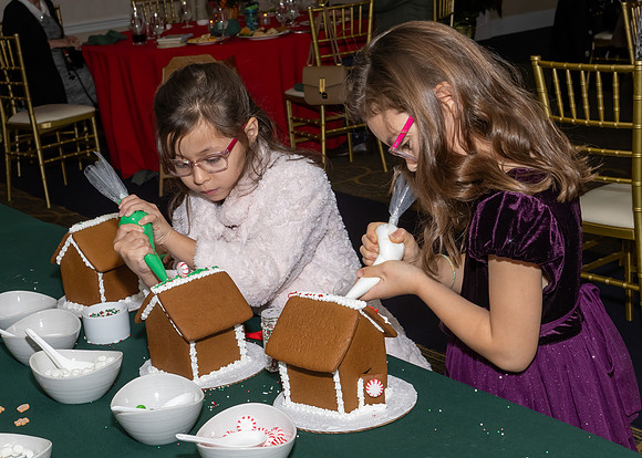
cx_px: 332
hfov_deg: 31.4
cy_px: 238
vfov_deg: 22.7
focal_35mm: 63
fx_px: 1143
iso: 800
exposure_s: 1/250
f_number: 8
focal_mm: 34
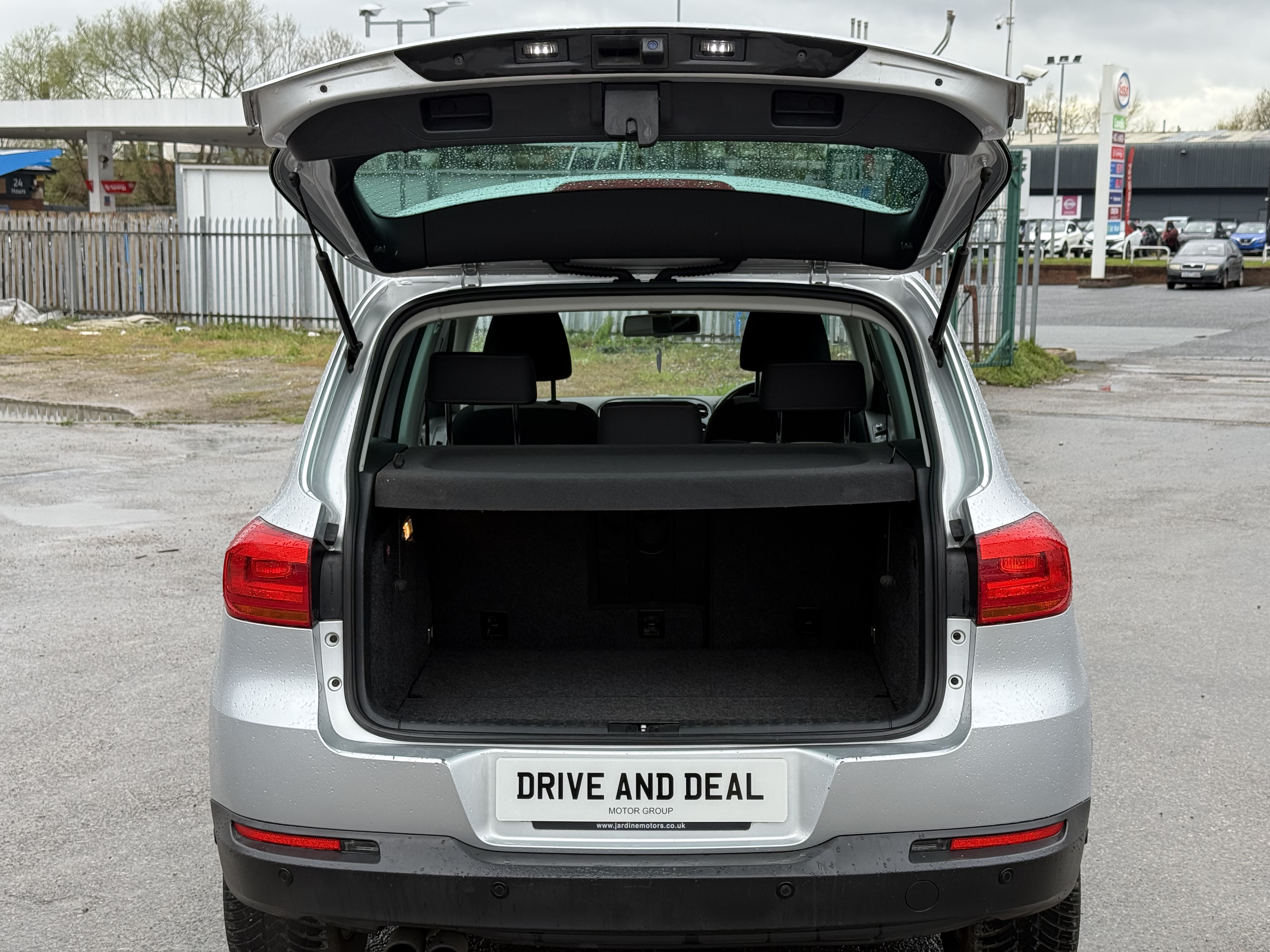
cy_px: 476
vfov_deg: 30.3
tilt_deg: -7.9
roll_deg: -0.5
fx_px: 1761
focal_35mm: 48
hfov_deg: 39.7
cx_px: 635
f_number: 1.78
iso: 64
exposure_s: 1/611
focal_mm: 6.76
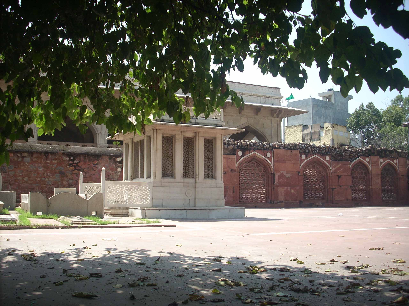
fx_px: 437
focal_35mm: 37
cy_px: 153
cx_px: 204
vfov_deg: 38.7
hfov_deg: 50.1
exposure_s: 1/439
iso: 64
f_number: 2.8
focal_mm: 6.2
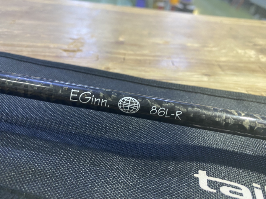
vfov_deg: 54.9
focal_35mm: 25
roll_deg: -7.7
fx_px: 192
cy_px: 100
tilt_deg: -36.8
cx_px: 133
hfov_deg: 69.4
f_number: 1.8
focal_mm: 4.25
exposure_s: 1/50
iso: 160
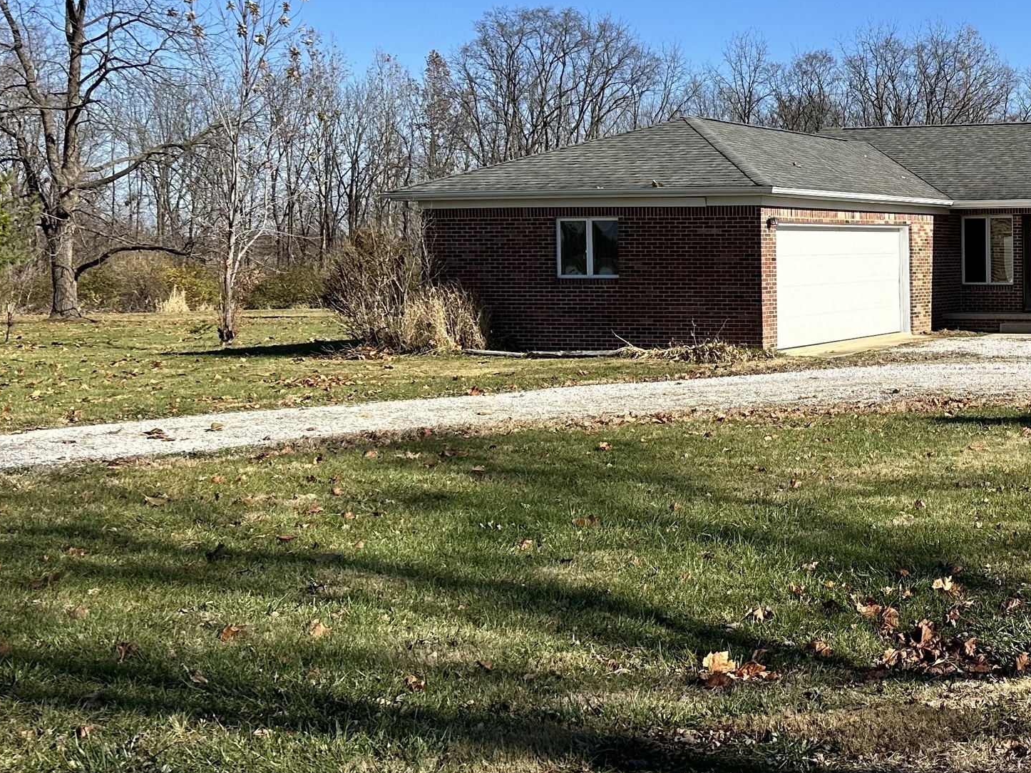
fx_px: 1519
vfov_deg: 28.5
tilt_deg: -2.1
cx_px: 1085
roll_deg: +0.2
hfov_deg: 33.5
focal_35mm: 51
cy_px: 316
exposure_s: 1/4184
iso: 80
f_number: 1.78
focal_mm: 6.86
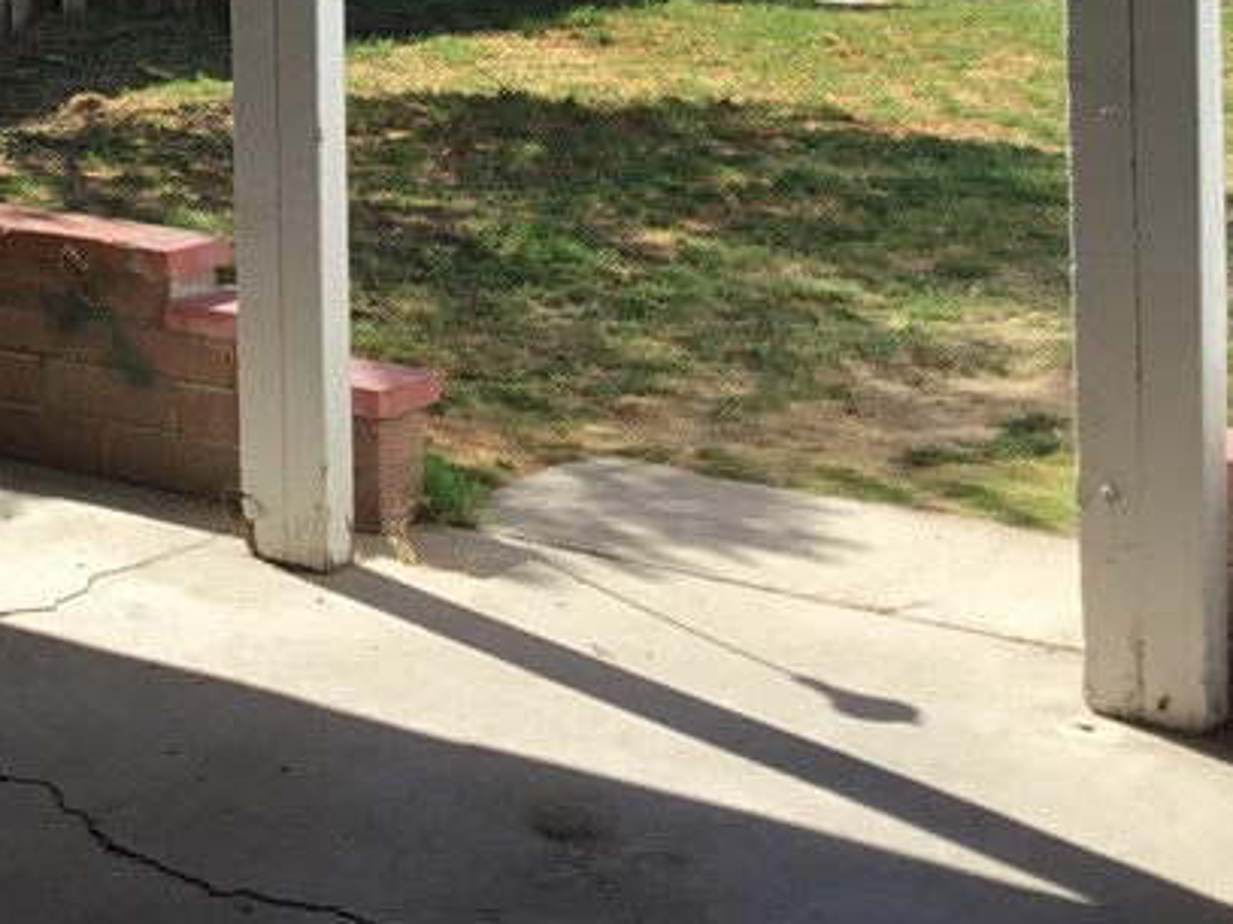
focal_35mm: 78
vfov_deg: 18.1
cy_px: -139
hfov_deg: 23.7
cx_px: -58
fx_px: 2777
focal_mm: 3.3
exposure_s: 1/673
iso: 25
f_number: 2.4
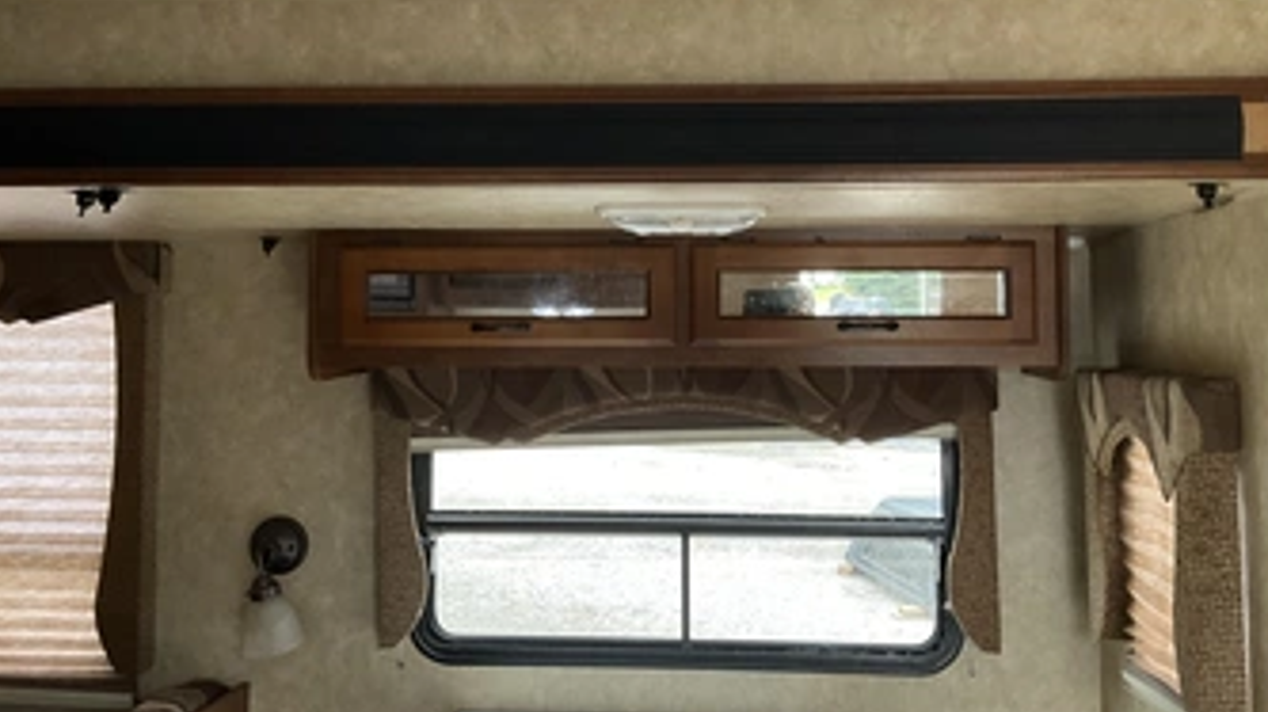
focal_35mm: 38
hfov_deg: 52.7
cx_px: 685
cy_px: 240
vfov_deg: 30.9
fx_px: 1277
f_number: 1.8
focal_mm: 3
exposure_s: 1/60
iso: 80
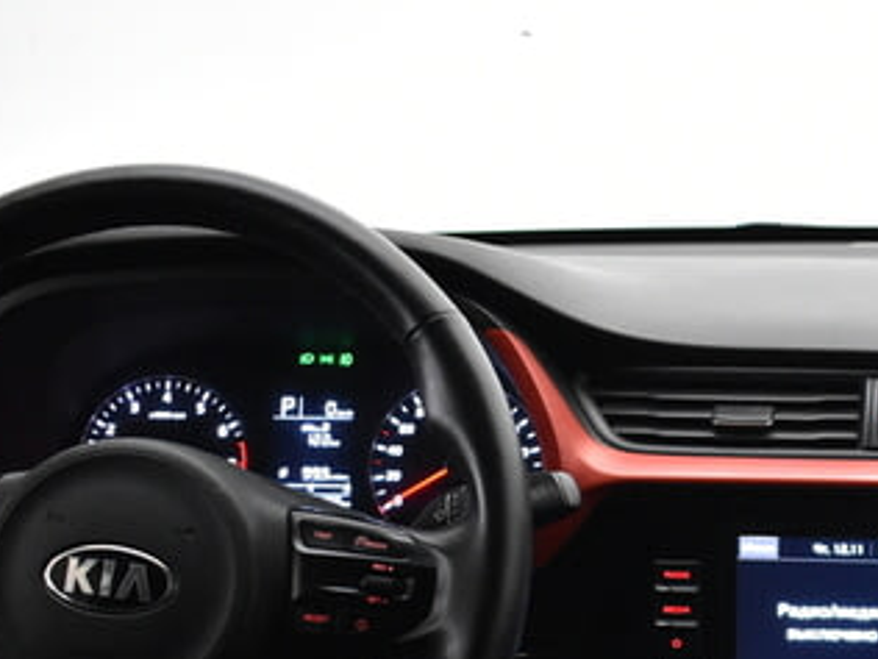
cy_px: 648
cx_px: 875
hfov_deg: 25.1
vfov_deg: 19.4
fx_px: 1877
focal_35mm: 74
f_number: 3.5
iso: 2500
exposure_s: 1/80
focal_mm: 18
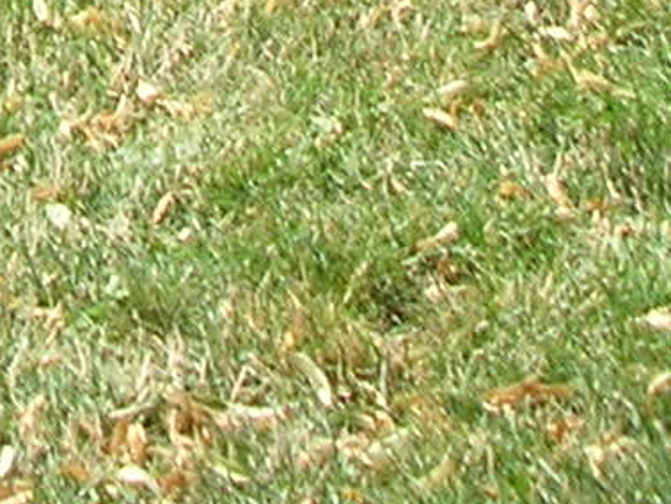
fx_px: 4655
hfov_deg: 7.8
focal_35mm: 240
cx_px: -726
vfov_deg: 5.7
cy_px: -1095
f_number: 8.5
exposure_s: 1/43.8
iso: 50
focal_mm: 5.8
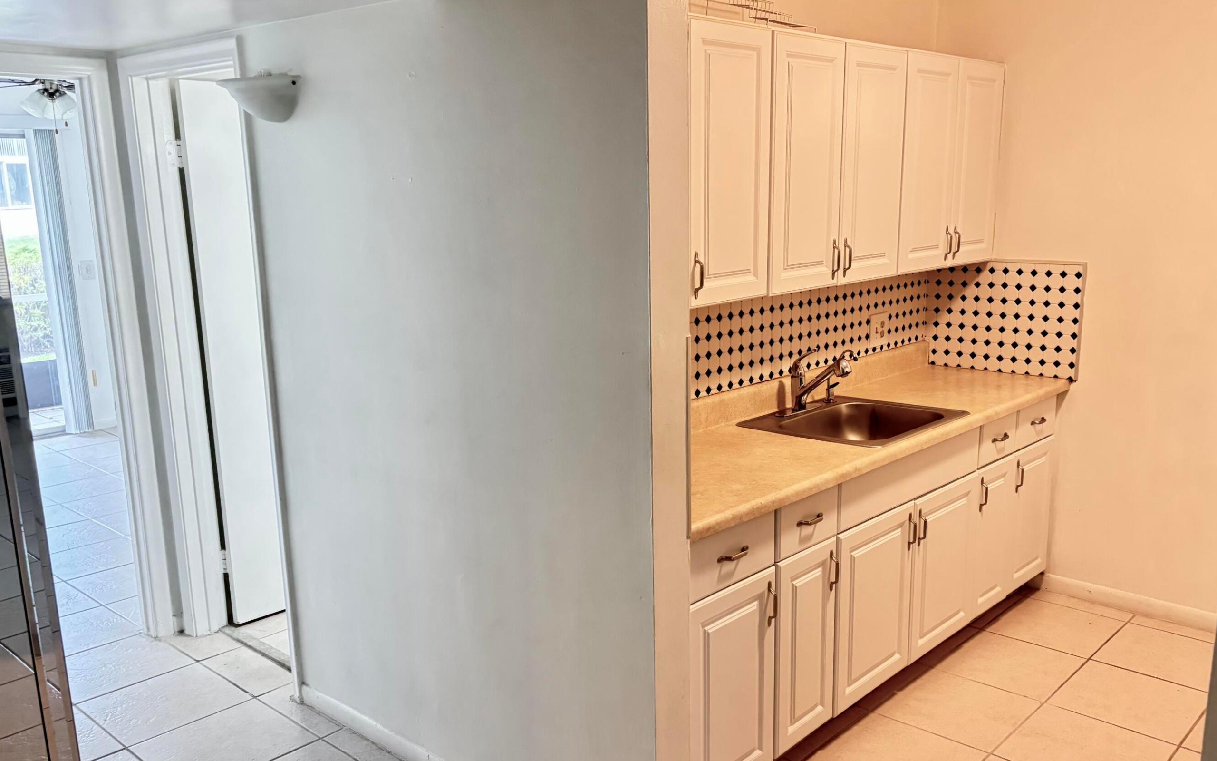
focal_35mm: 31
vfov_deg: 40.6
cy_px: 416
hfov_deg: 61.1
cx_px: 663
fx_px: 1028
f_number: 1.6
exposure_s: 1/60
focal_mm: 5.96
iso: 320
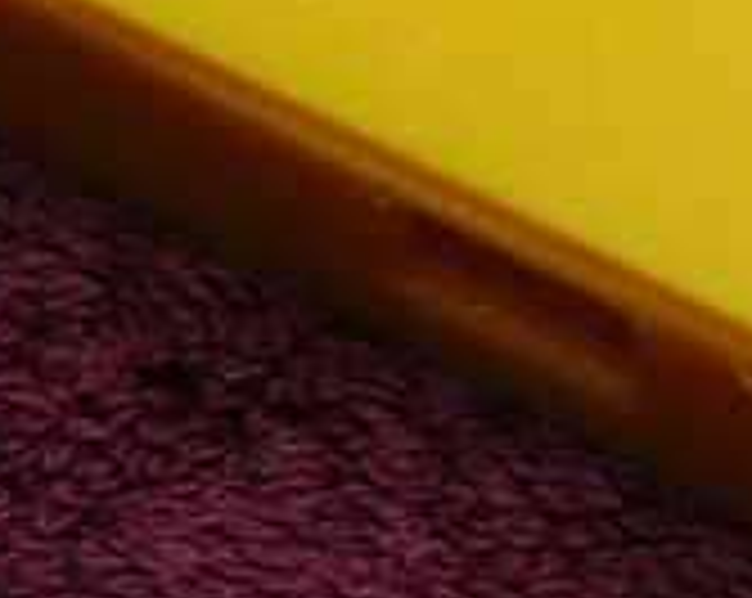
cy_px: -189
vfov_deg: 6.3
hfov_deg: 8.0
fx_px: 5354
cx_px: 693
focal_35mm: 241
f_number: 5
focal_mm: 38
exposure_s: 1/100
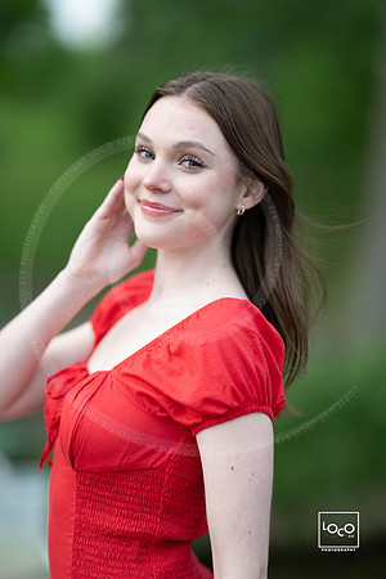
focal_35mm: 85
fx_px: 1367
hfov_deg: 16.1
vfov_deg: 23.9
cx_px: 193
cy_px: 290
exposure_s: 1/320
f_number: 1.2
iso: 100
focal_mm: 85
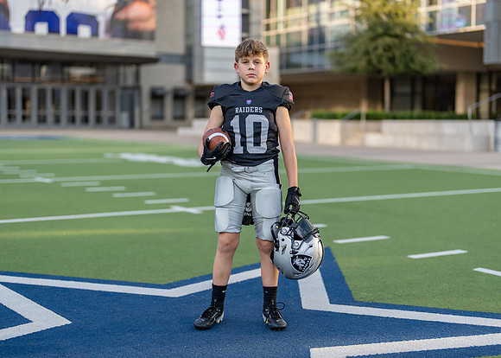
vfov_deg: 24.3
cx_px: 268
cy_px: 184
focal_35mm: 58
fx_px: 831
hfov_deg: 33.5
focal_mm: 50
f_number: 1.2
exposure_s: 1/2000
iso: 100
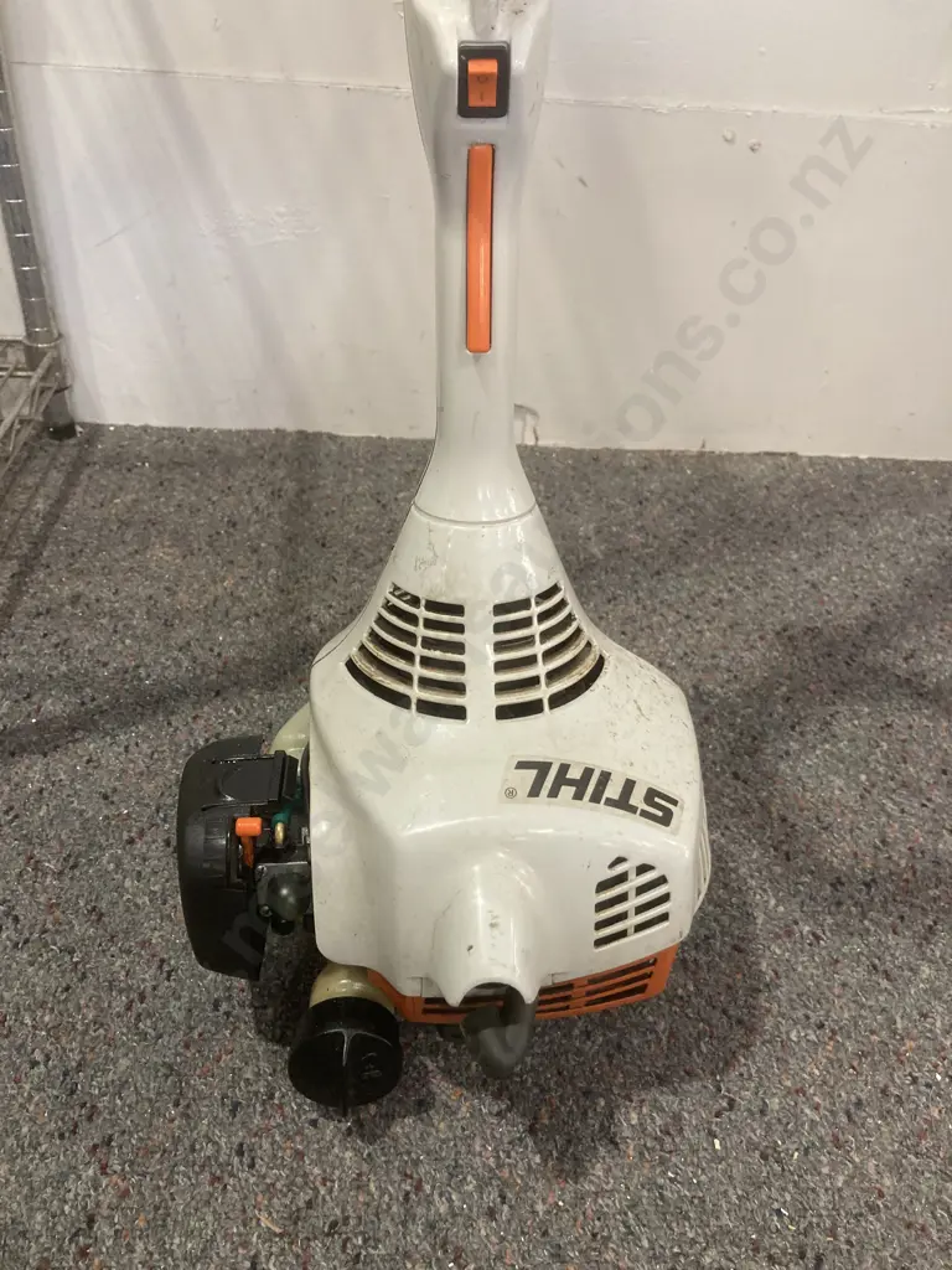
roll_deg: -3.9
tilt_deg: -35.9
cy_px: 635
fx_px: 1027
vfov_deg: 63.4
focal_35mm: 28
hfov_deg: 49.7
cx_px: 476
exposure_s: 1/50
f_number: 1.8
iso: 160
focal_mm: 3.99
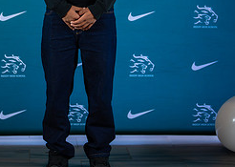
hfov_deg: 14.7
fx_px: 913
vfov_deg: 10.4
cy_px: -10
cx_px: 89
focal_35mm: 137
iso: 1000
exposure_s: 1/400
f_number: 1.2
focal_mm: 50
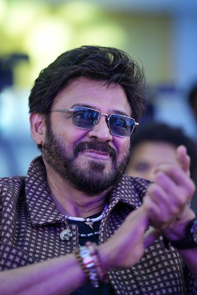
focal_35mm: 179
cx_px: 98
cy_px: 148
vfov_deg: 11.5
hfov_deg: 7.7
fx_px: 1469
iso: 400
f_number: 3.2
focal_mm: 179
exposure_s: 1/30
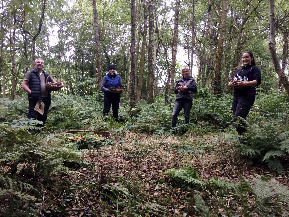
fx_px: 242
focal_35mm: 29
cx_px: 144
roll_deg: +0.0
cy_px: 108
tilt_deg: -1.9
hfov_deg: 61.7
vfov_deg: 48.2
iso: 64
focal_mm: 4.15
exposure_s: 1/33
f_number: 2.2
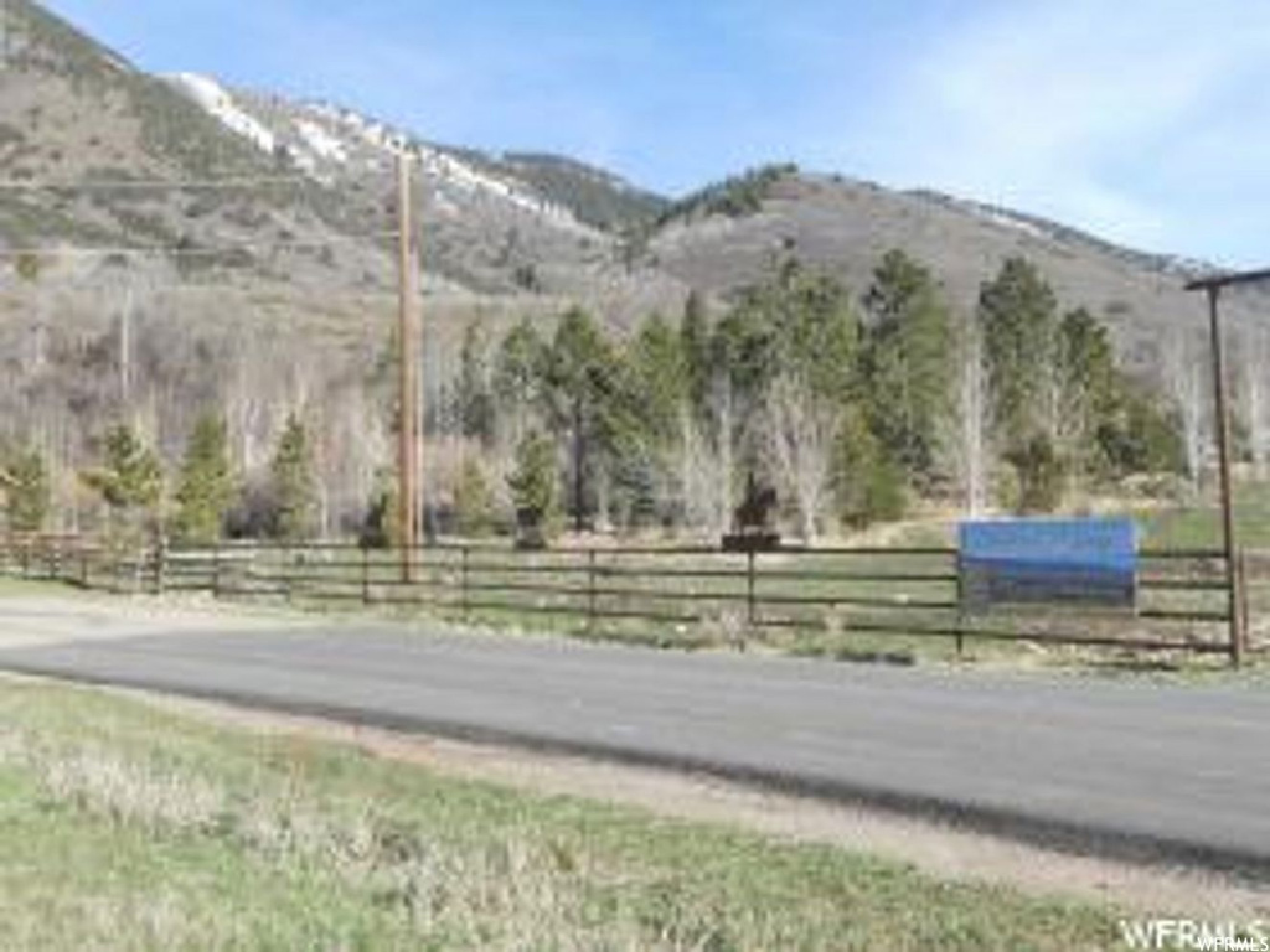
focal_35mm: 38
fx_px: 1394
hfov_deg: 49.0
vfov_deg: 37.7
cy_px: 476
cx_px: 635
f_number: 3.9
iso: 80
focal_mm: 6.9
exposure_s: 1/400
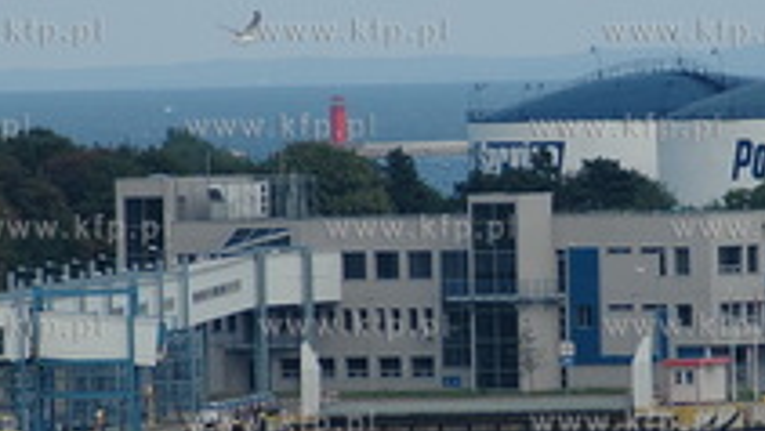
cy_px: 275
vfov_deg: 1.4
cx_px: 547
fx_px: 18146
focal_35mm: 894
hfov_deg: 2.4
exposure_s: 1/500
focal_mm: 300
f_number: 8
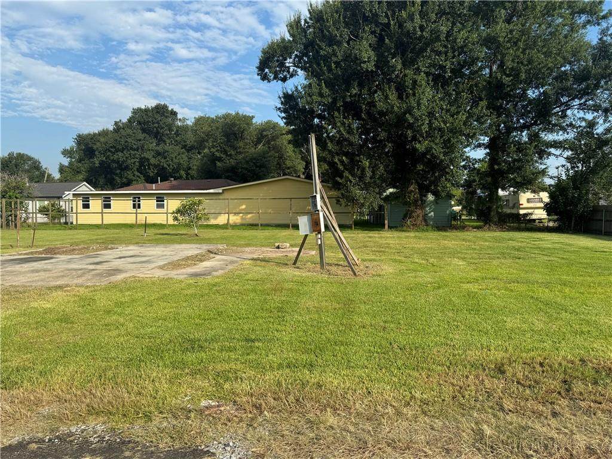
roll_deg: +0.6
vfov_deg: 56.8
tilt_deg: -2.1
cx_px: 306
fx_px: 424
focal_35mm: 24
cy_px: 230
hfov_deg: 71.6
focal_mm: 6.76
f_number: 1.78
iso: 80
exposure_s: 1/3247
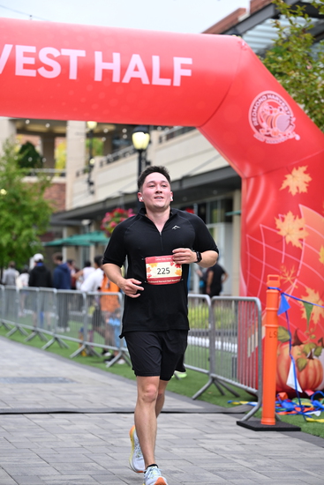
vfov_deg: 24.8
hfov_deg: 16.7
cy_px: 242
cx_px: 162
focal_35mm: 82
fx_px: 1106
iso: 640
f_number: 2.8
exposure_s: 1/2000
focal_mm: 82
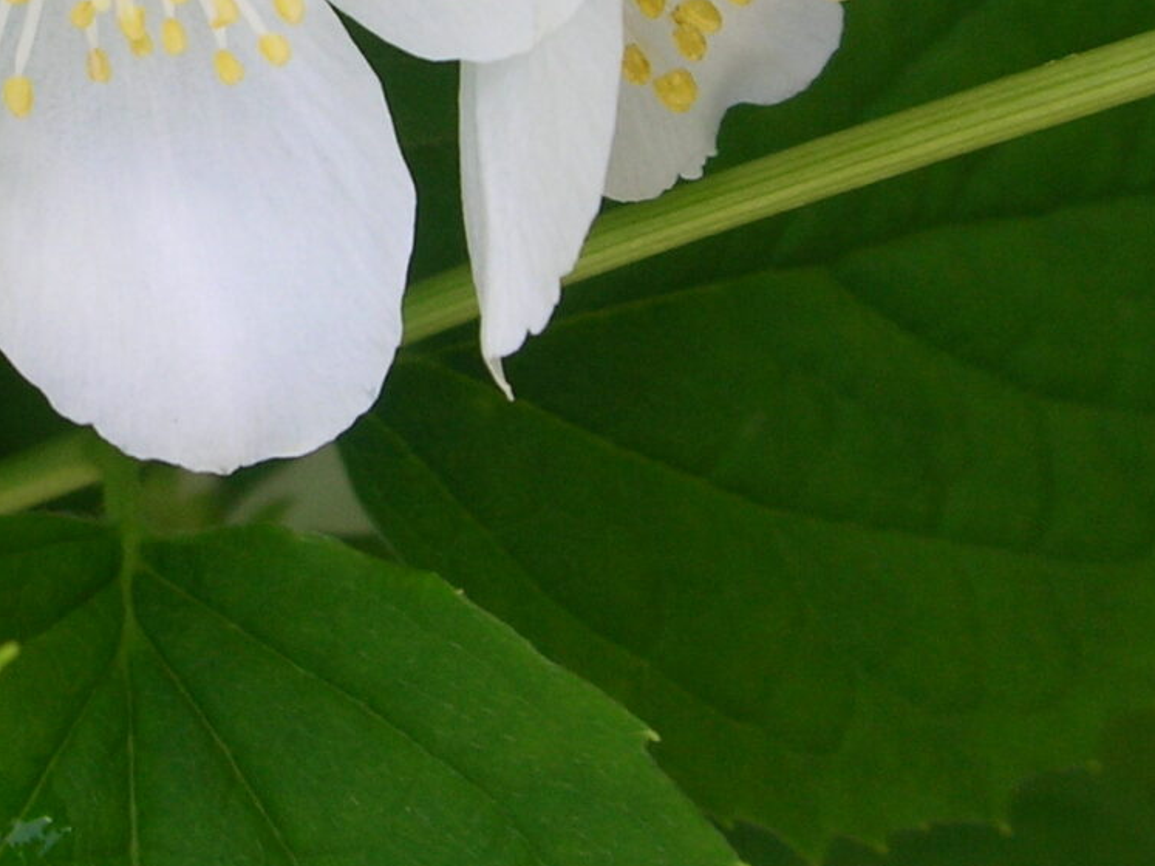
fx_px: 3203
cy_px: 73
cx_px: -53
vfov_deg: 15.2
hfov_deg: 19.7
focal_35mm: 96
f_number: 3
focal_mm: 5.8
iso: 50
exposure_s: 1/179
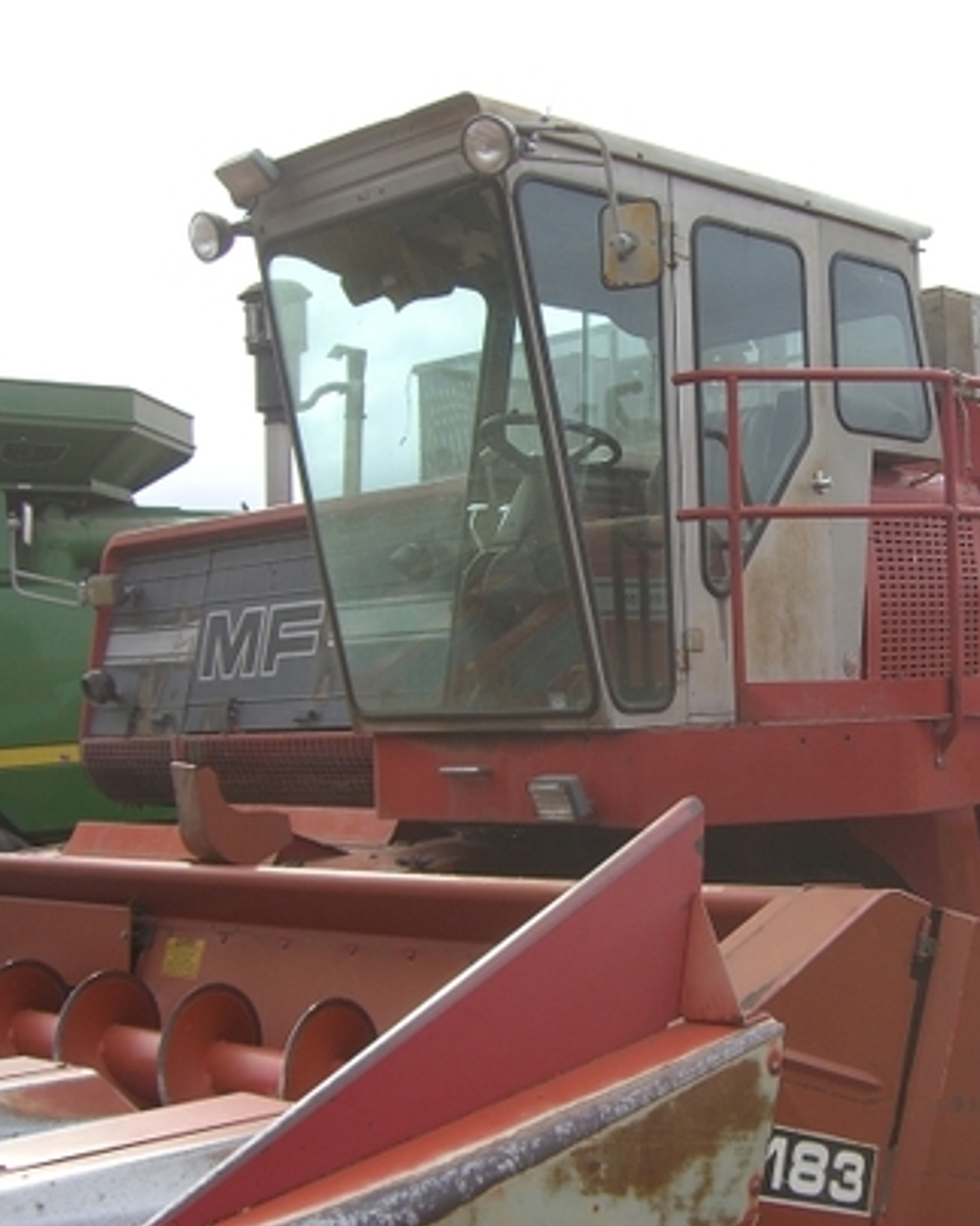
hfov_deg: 29.6
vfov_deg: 37.3
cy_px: 613
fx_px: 1813
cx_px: 777
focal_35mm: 50
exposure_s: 1/320
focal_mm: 6.2
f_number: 4.3
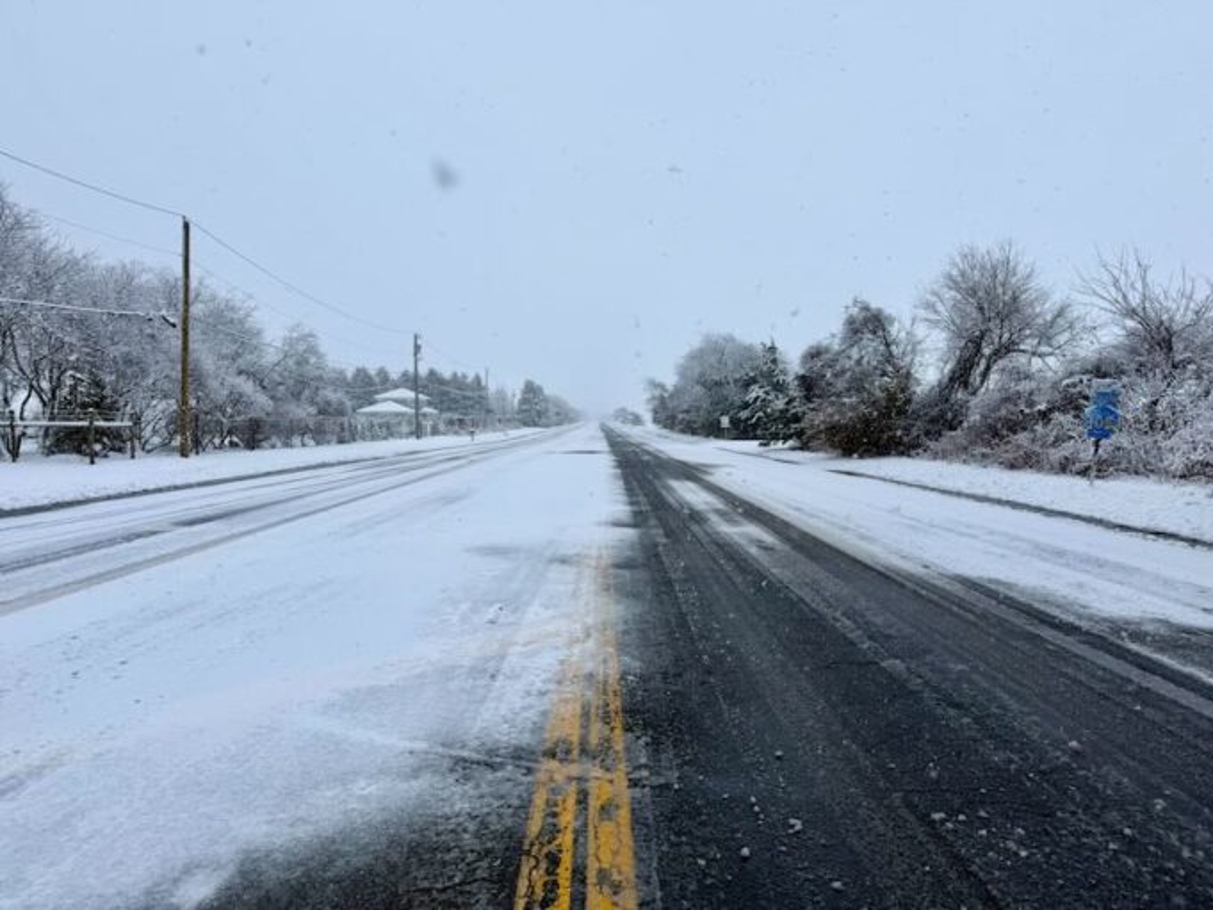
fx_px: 841
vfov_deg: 56.8
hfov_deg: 71.6
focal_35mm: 24
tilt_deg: -2.9
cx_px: 606
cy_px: 455
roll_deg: +0.7
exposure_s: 1/1032
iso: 80
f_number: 1.78
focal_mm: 6.76
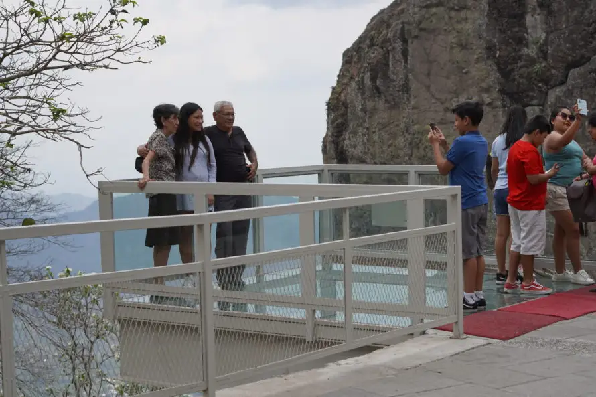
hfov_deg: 27.0
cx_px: 298
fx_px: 1241
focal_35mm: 75
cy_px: 198
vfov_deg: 18.2
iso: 100
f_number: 4.5
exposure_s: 1/800
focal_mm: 50
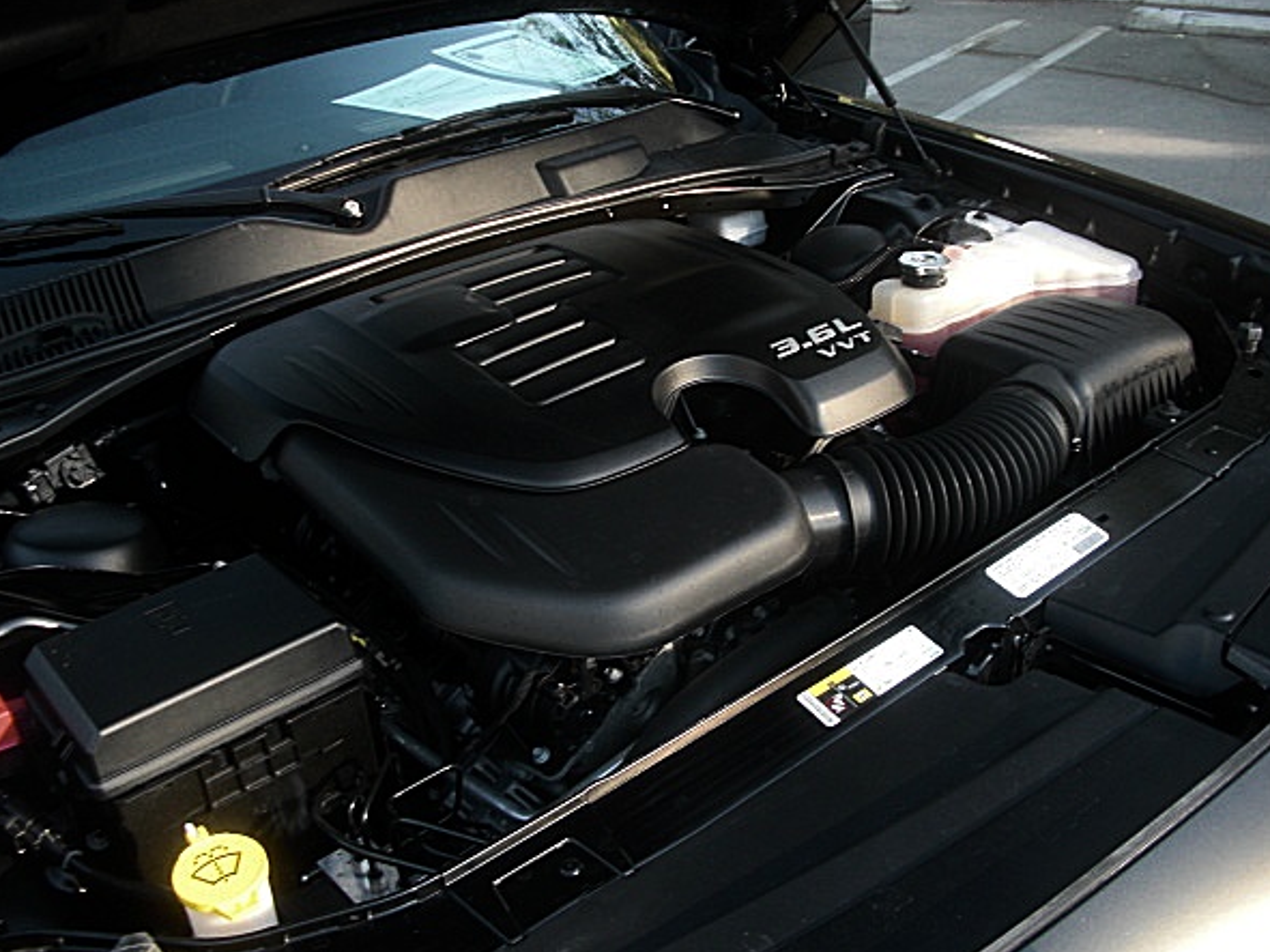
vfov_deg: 36.8
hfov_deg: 47.9
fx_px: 1431
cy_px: 451
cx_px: 645
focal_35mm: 39
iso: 100
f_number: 2.8
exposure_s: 1/100
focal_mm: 6.3
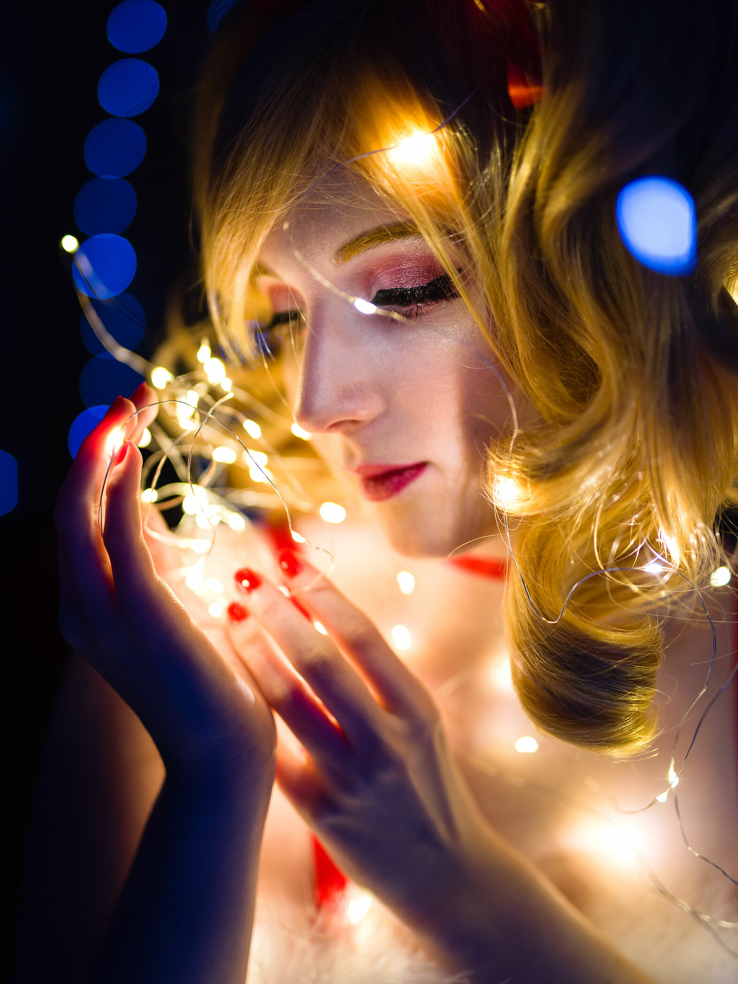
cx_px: 372
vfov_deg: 34.9
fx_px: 1564
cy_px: 513
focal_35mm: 55
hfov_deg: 26.6
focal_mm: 50
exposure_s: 1/100
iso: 320
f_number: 1.4
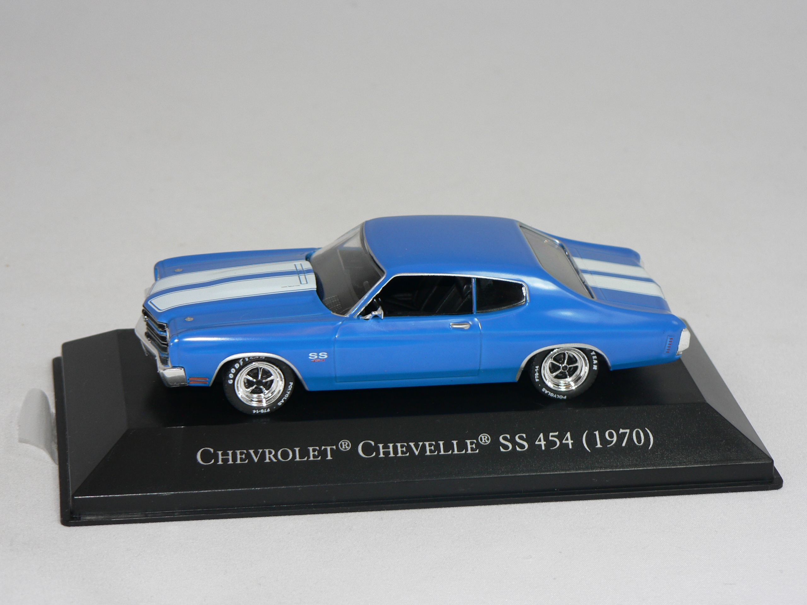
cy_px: 302
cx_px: 404
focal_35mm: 104
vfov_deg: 14.2
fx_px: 2425
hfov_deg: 18.9
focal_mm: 17.3
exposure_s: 1/60
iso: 80
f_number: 3.2
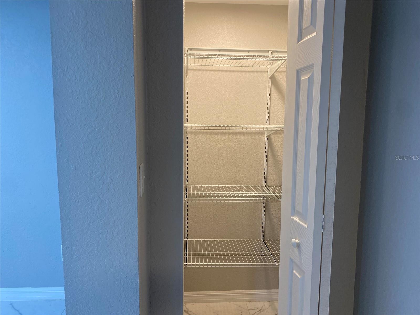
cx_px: 210
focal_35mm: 26
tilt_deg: -6.5
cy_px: 158
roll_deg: -0.4
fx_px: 315
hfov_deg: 67.3
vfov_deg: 53.1
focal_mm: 4.25
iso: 80
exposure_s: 1/60
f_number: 1.8
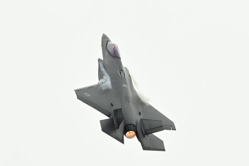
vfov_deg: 4.5
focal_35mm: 302
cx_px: 125
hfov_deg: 6.8
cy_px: 83
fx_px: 2088
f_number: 4.5
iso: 250
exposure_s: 1/2000
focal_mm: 200
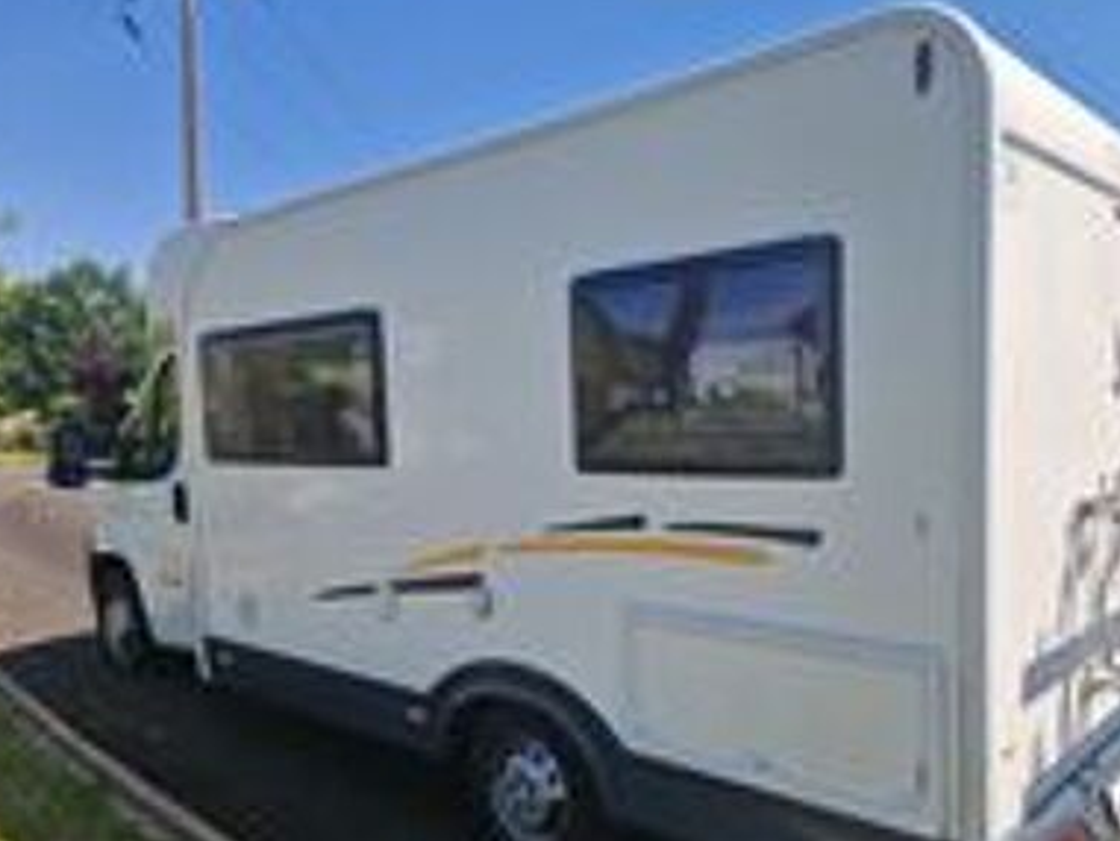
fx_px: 939
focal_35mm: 29
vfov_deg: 48.1
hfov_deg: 61.2
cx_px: 661
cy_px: 488
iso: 50
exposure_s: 1/1452
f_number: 1.8
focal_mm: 5.4
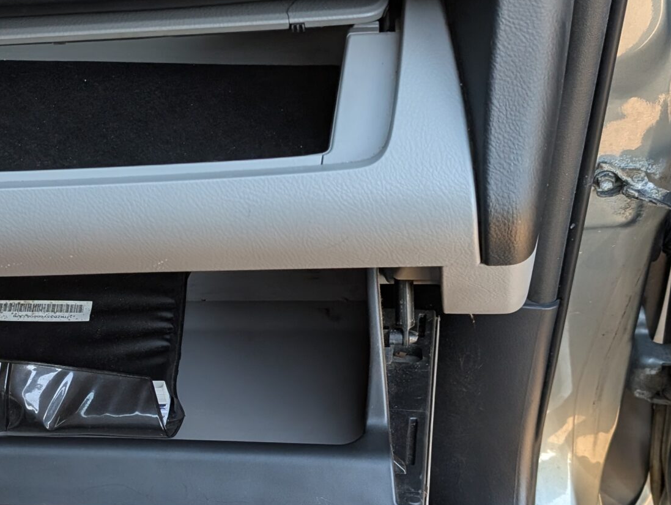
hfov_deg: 33.9
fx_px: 1087
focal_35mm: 56
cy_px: 289
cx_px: 205
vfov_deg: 26.1
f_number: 1.68
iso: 227
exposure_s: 1/251
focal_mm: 6.9
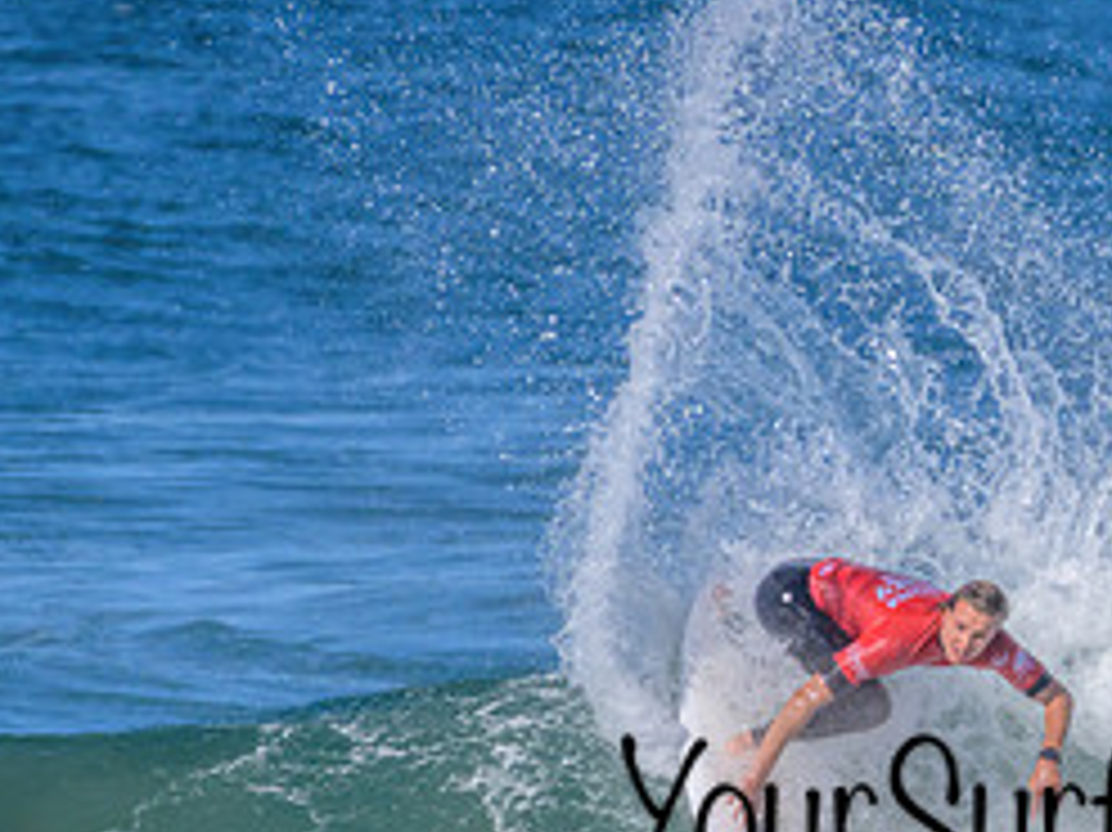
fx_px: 72500
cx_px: 1085
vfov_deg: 0.7
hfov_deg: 0.9
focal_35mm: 2258
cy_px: 767
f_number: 11
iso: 1100
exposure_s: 1/3200
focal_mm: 1000
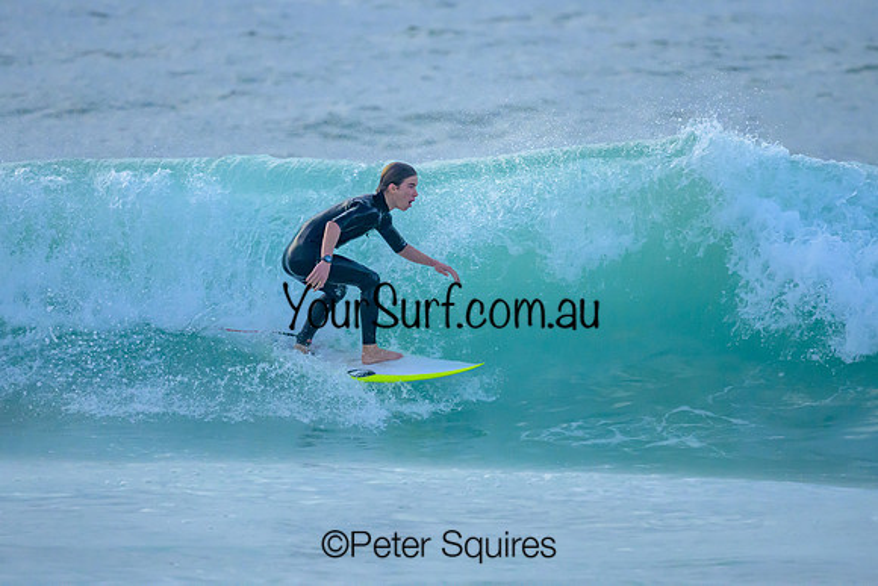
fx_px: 24667
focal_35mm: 1011
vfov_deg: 1.4
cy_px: 216
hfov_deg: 2.0
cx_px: 378
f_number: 6.3
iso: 2500
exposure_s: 1/2000
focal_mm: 800
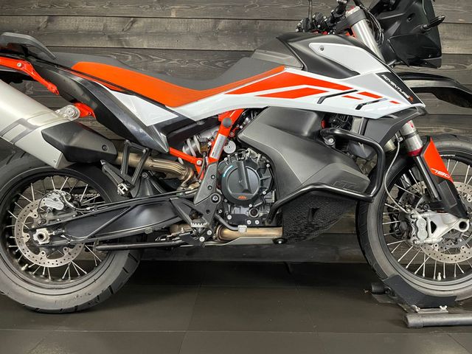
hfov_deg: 67.3
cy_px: 177
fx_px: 355
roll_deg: -0.4
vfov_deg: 53.1
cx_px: 236
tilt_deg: -1.8
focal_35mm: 26
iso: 400
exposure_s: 1/50
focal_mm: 4.2
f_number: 1.6
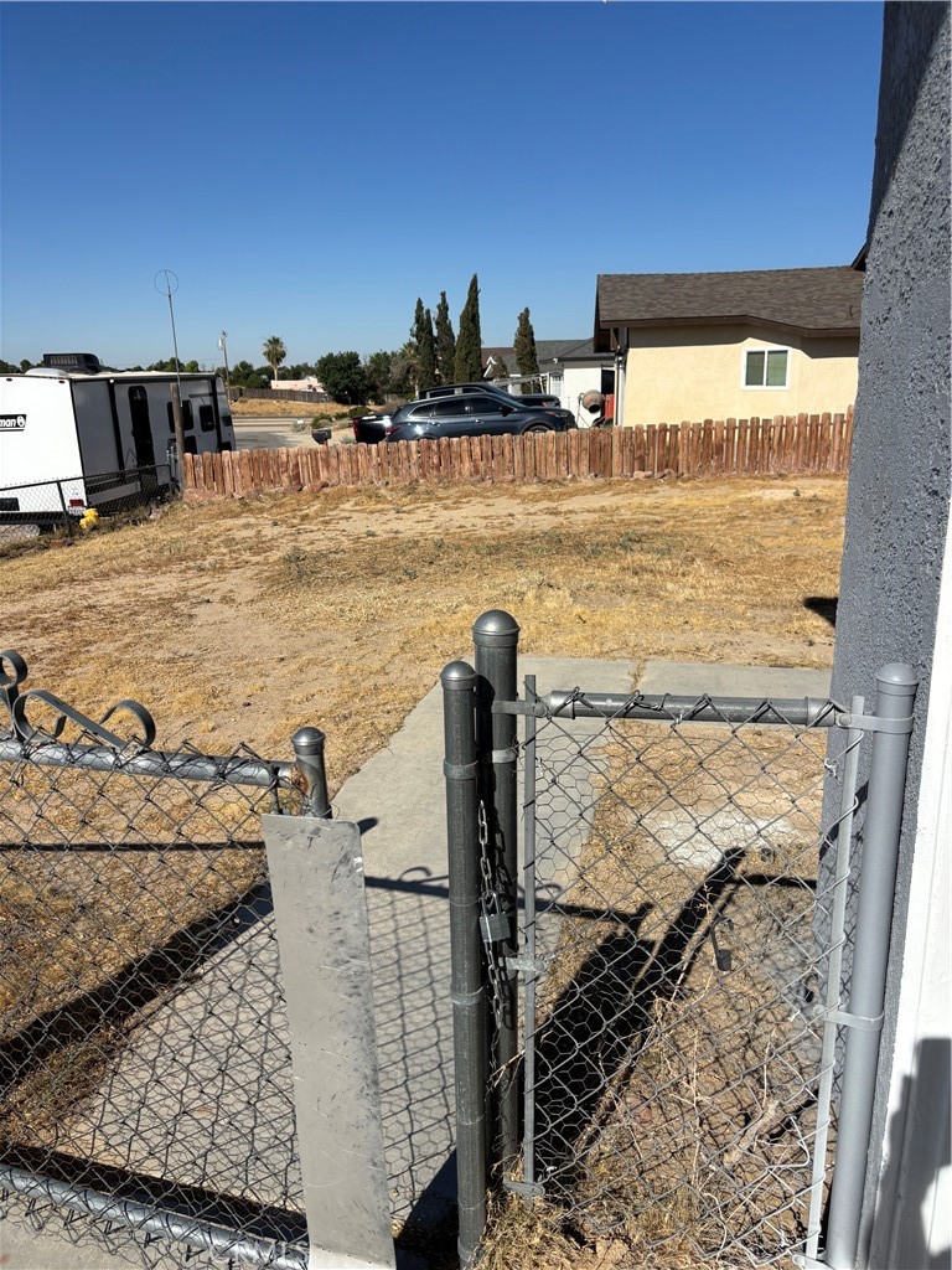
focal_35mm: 26
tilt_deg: -13.0
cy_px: 635
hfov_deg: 53.1
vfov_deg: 67.3
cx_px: 476
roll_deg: -0.4
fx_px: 953
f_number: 1.6
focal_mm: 5.96
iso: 50
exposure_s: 1/6329
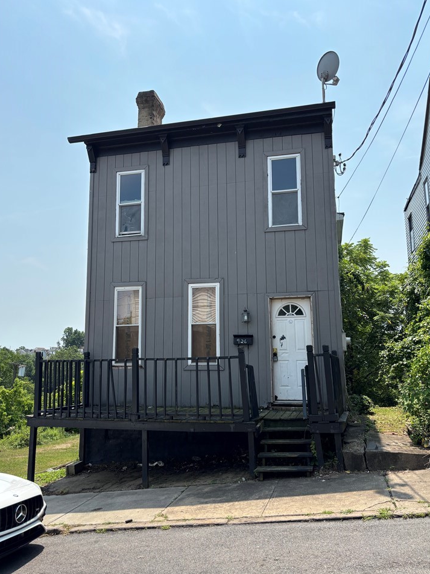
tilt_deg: +8.7
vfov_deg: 63.5
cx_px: 215
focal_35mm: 28
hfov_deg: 49.7
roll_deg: -0.1
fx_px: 464
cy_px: 287
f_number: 1.6
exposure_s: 1/3650
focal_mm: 5.96
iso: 50
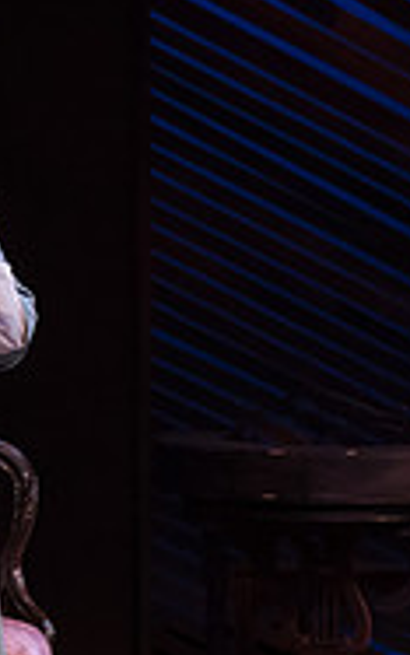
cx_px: 971
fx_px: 7914
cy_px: 331
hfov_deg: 2.9
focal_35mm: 443
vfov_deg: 4.7
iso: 3200
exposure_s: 1/400
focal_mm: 140
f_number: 3.5
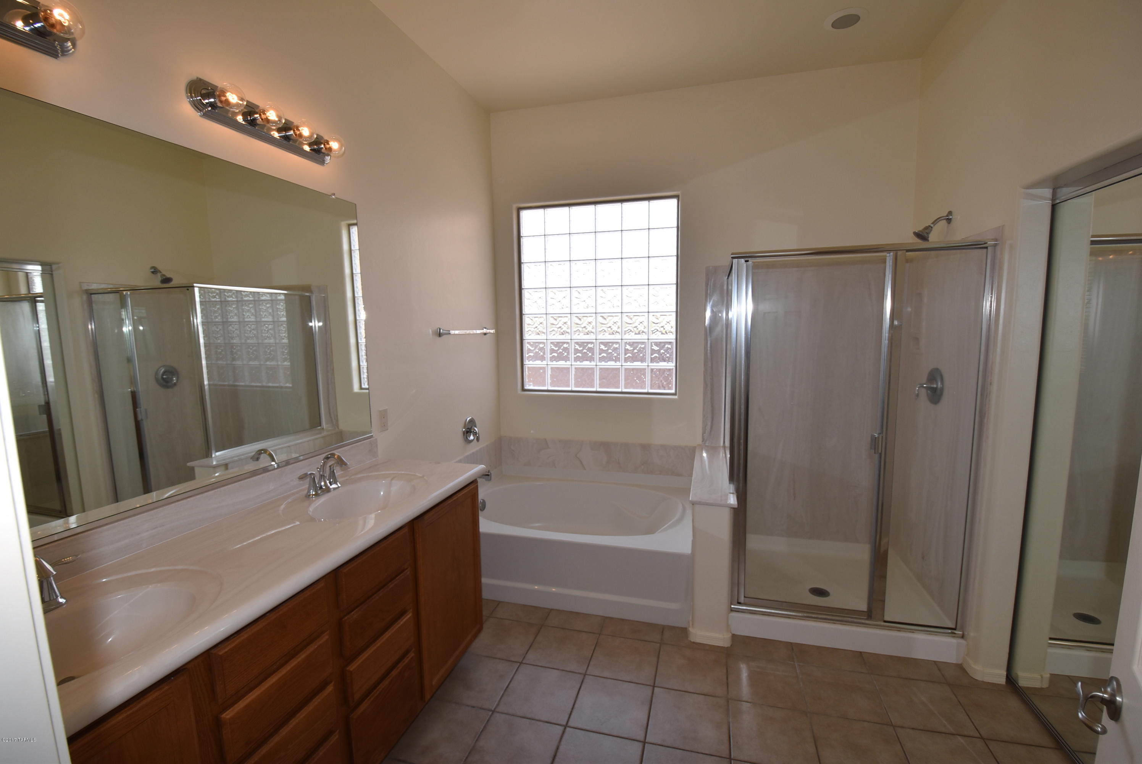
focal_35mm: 15
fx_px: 476
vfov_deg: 77.4
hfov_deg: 100.3
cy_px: 382
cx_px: 571
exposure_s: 1/125
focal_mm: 10
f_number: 5.6
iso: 200
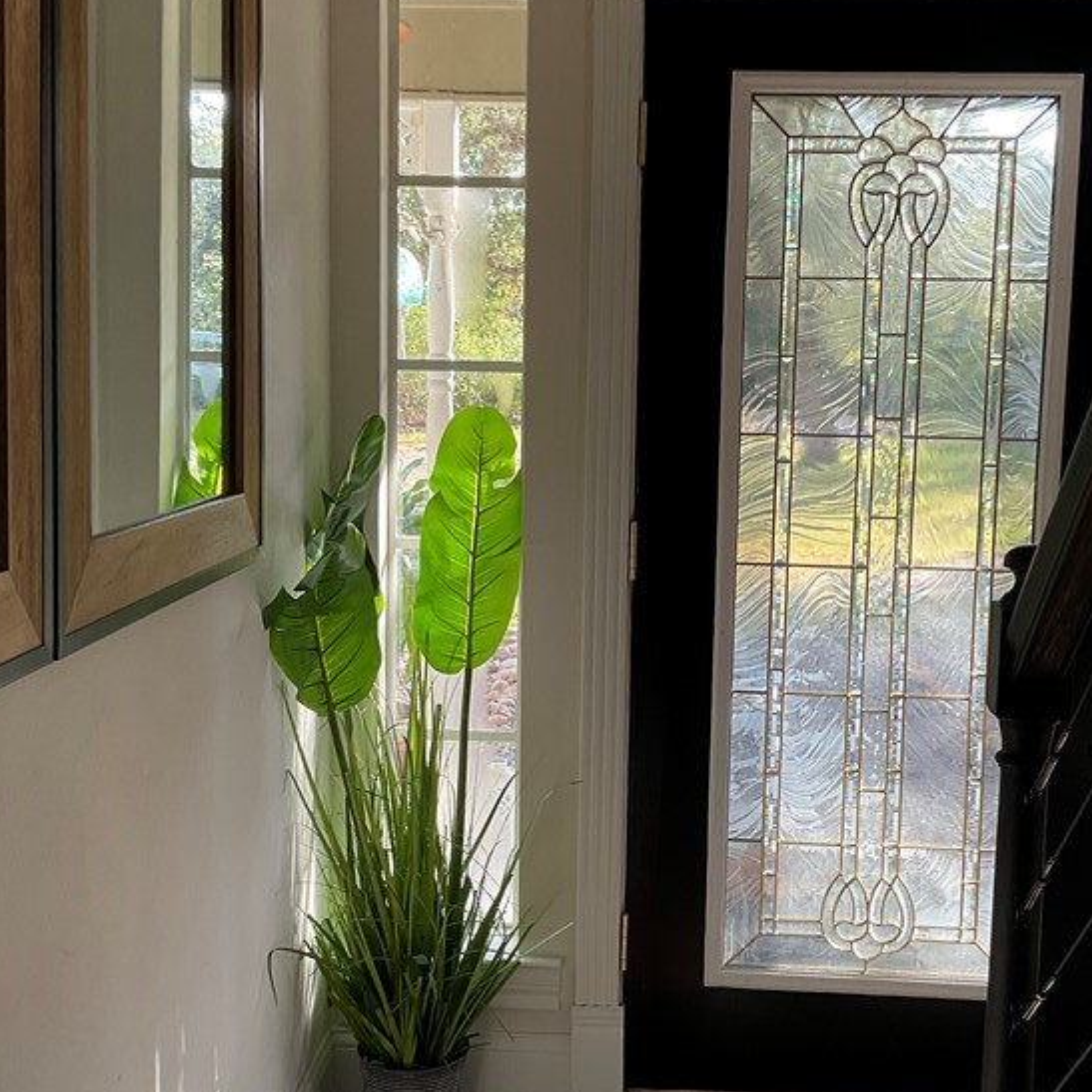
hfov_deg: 35.3
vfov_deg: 35.4
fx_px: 1713
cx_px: 583
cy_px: 563
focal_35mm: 48
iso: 32
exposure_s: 1/122
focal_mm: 3
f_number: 1.8
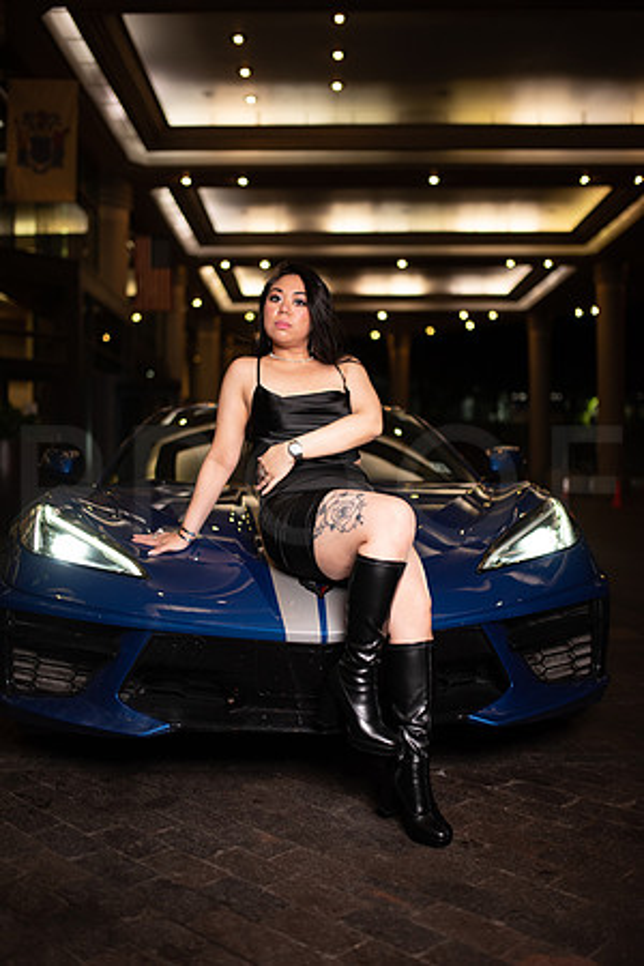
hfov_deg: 37.9
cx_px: 322
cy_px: 483
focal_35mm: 35
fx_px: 939
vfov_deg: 54.4
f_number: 1.4
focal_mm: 35
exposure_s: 1/640
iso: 800
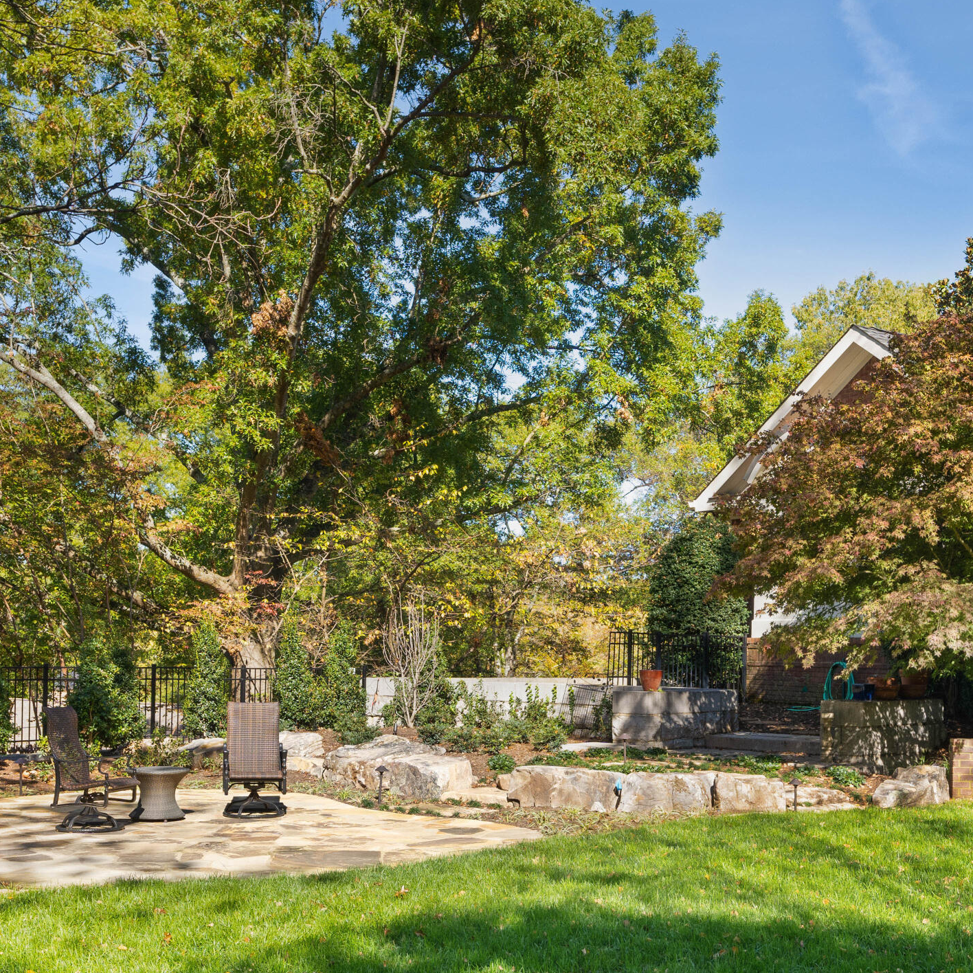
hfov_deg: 37.4
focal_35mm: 45
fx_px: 1431
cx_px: 599
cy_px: 668
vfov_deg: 37.1
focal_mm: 25
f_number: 7.1
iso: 320
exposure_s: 1/320
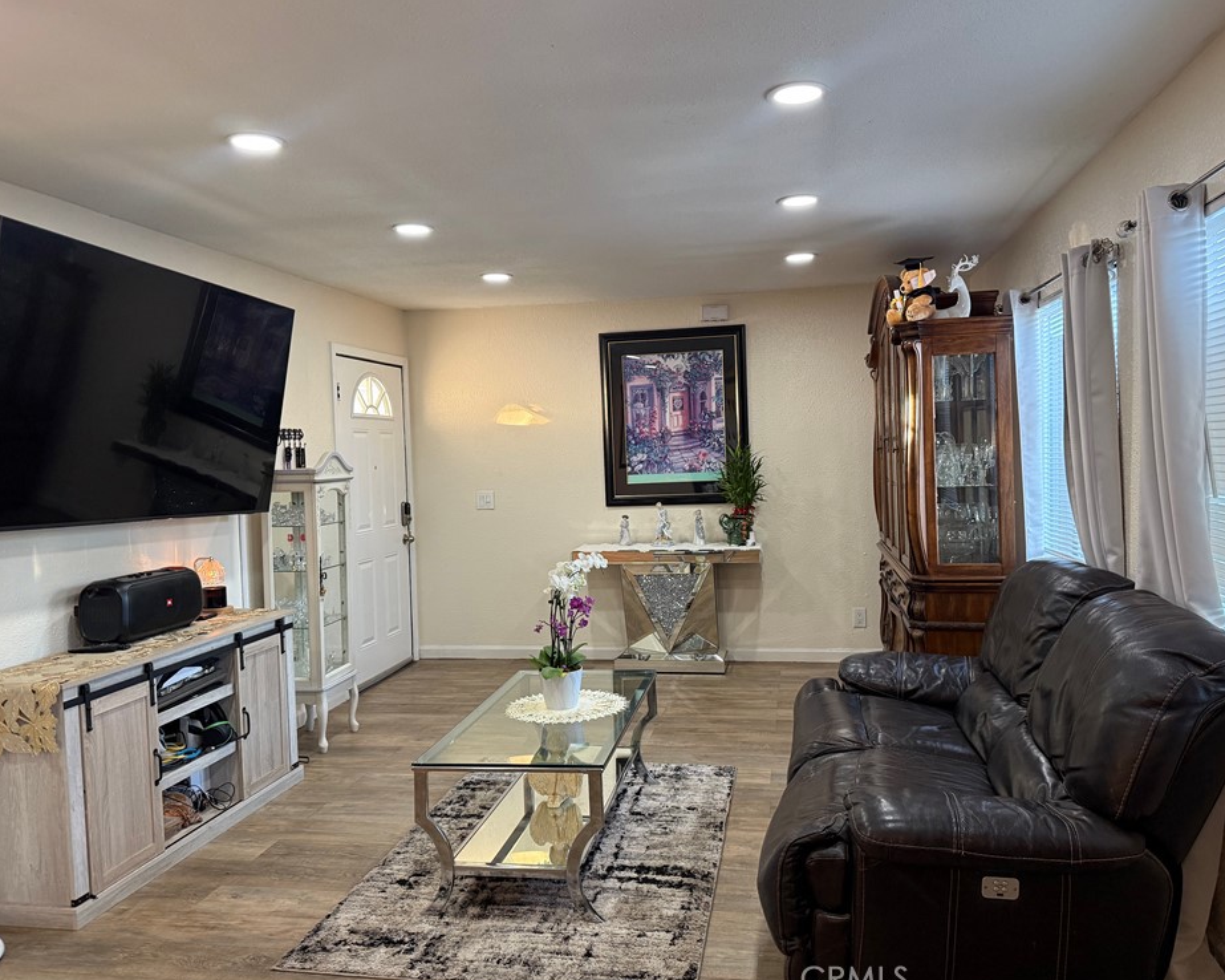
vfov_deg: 54.9
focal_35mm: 26
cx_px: 632
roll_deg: +1.8
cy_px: 487
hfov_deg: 66.0
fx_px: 942
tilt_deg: -2.0
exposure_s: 1/60
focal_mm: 6.76
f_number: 1.78
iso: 320
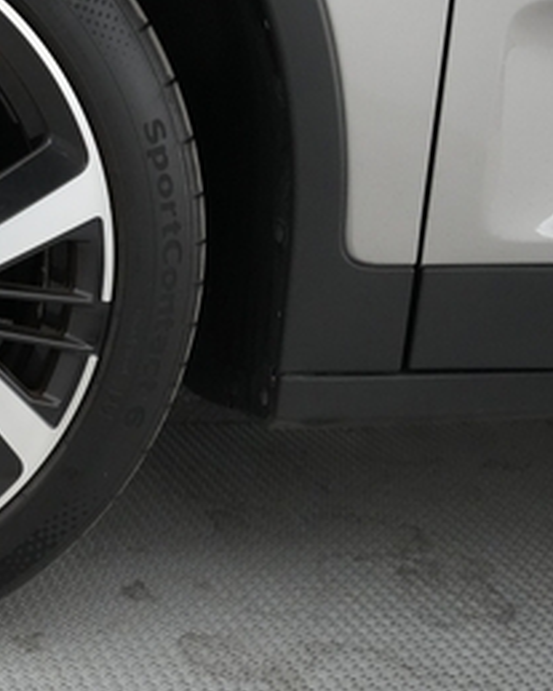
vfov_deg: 32.4
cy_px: 283
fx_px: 1187
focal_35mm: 58
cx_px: -216
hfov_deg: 22.6
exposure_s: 1/125
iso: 6400
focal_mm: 25
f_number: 4.5
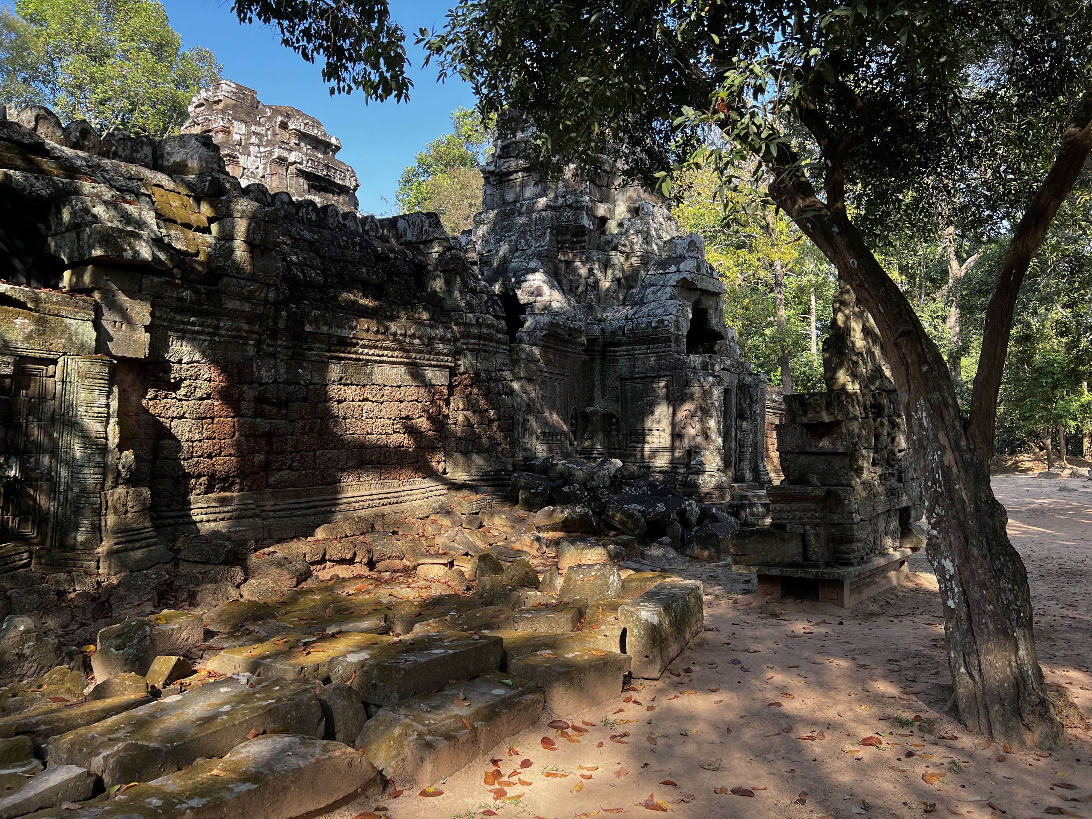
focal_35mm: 26
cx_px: 546
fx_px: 820
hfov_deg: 67.3
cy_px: 410
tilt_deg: +2.6
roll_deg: +0.9
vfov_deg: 53.1
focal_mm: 5.7
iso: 50
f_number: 1.5
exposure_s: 1/419
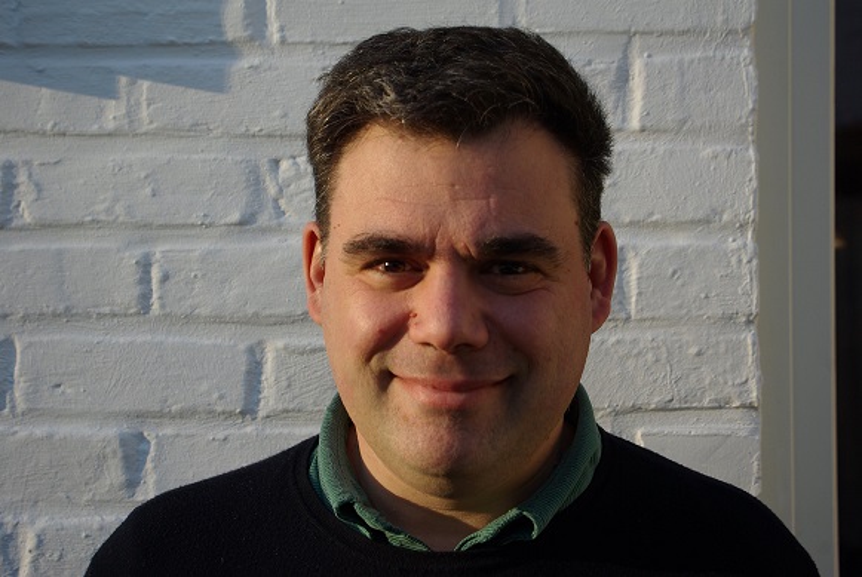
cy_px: 288
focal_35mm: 68
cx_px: 431
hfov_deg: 29.8
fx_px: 1618
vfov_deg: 20.2
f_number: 5.6
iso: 100
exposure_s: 1/125
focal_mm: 45
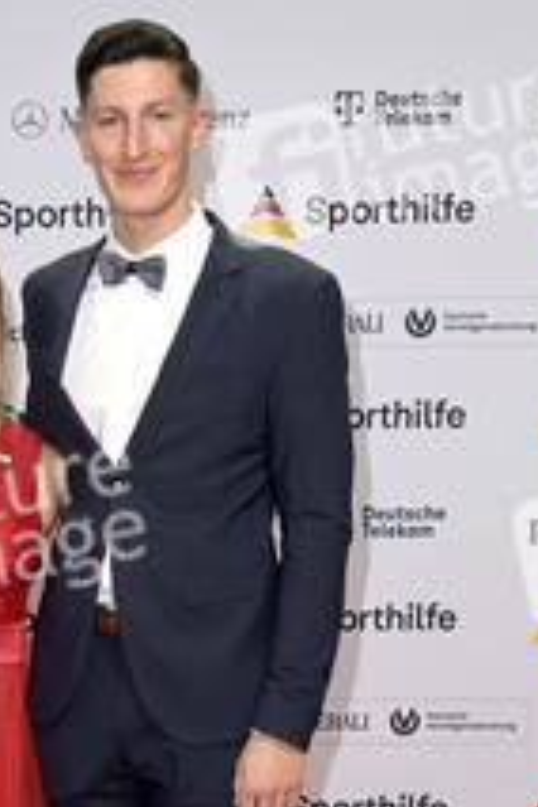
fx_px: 1681
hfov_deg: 17.9
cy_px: 727
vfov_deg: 26.1
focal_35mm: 75
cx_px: 61
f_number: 5.6
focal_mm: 40
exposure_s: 1/250
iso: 500
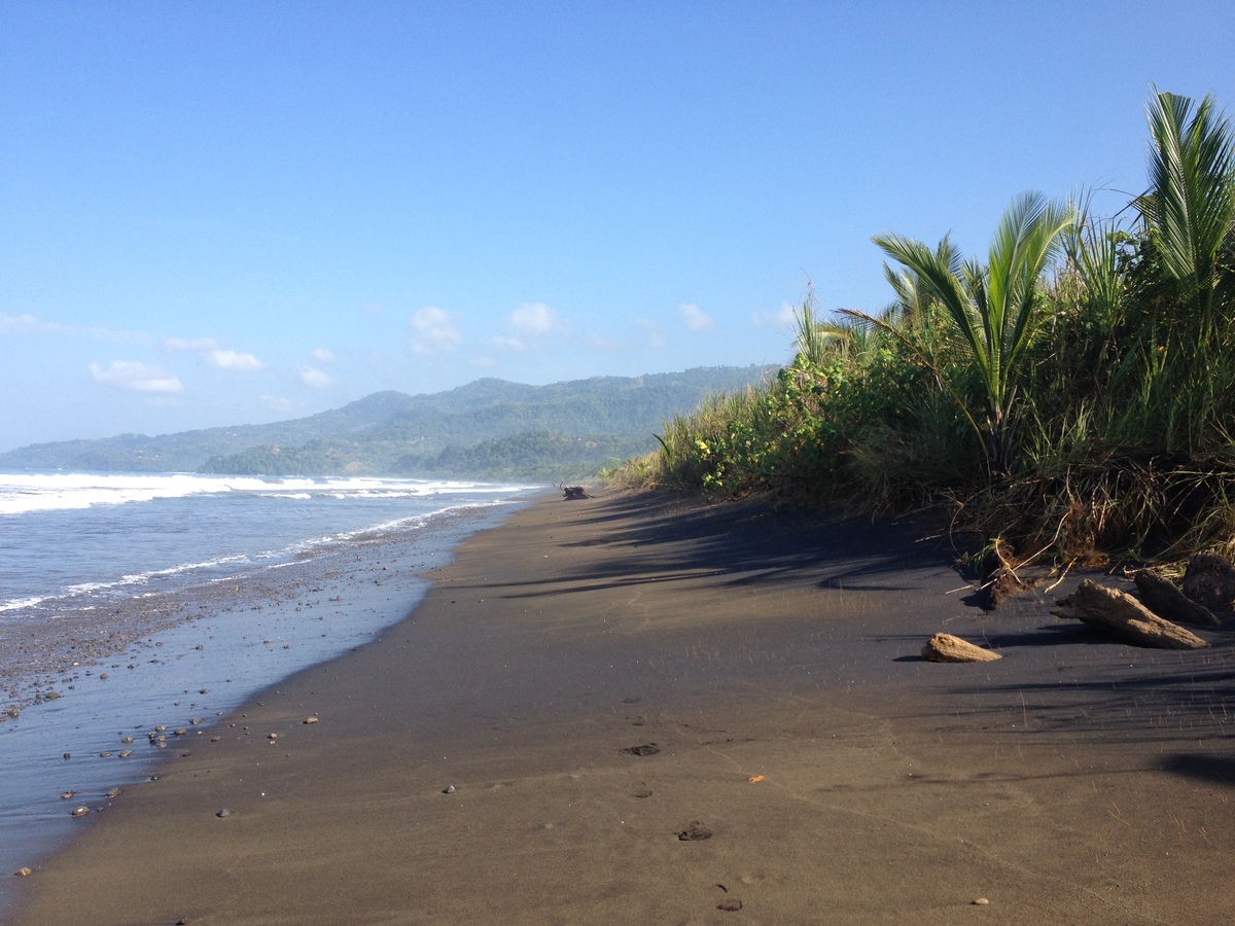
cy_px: 463
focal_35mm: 35
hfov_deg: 52.6
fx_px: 1249
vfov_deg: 40.7
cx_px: 618
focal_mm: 4.28
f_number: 2.4
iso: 50
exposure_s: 1/1022
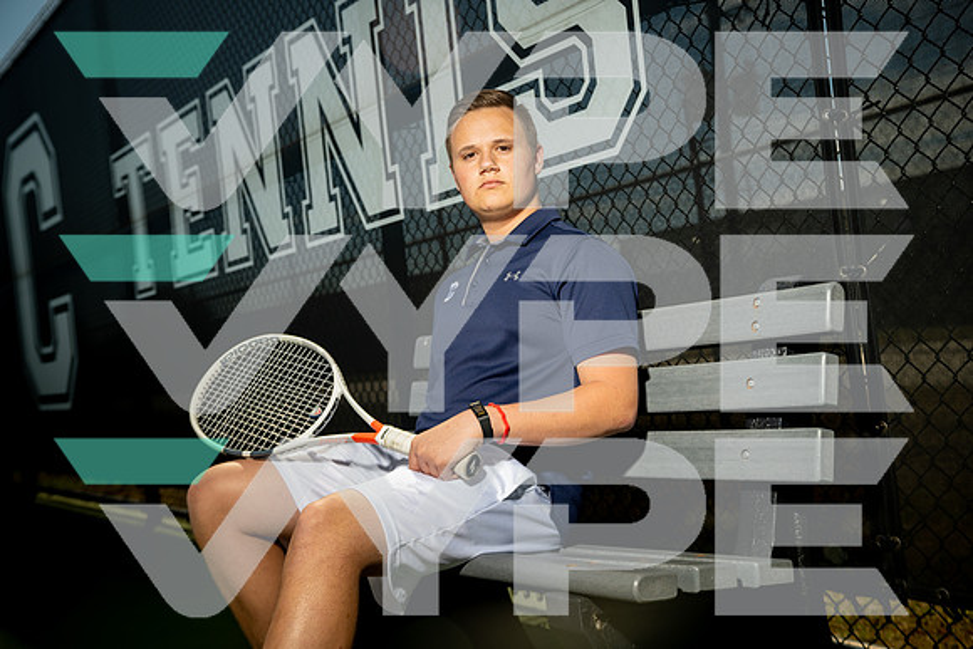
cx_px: 486
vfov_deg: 32.6
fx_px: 1108
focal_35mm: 41
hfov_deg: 47.4
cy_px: 324
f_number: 4.5
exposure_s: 1/250
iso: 100
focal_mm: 41
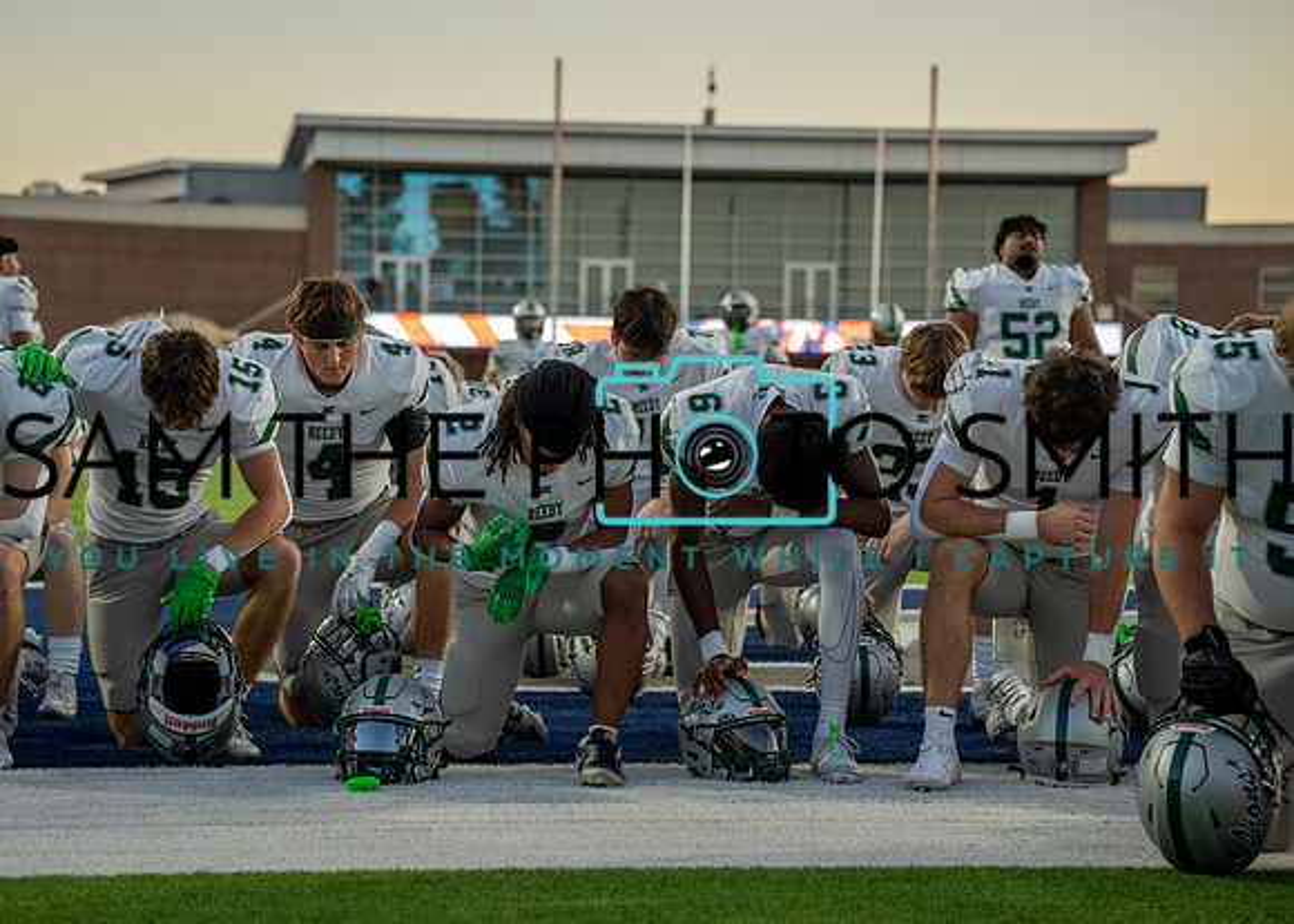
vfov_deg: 16.1
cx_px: 568
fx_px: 3267
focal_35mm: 89
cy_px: 549
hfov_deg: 22.4
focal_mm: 70
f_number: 2.8
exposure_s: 1/1000
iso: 800
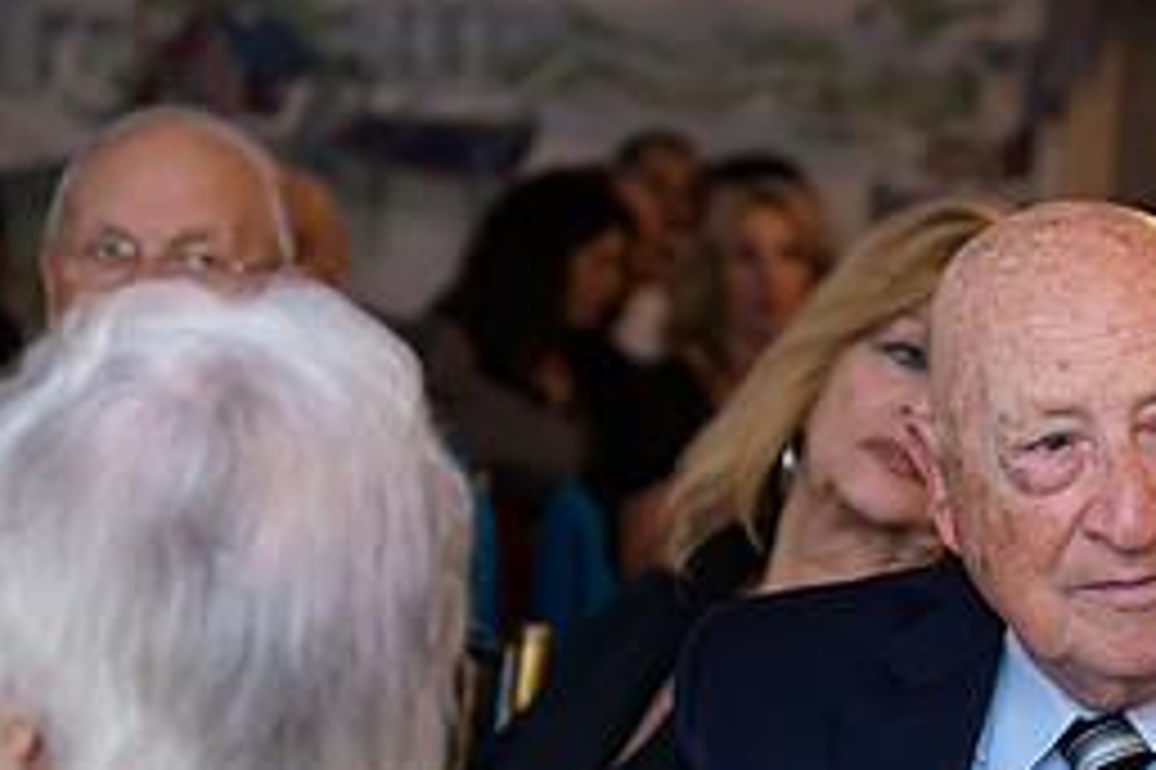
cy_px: 599
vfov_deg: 9.9
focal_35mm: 138
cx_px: 1008
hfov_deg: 14.7
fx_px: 4428
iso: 800
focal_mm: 55
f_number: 3.2
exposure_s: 1/125
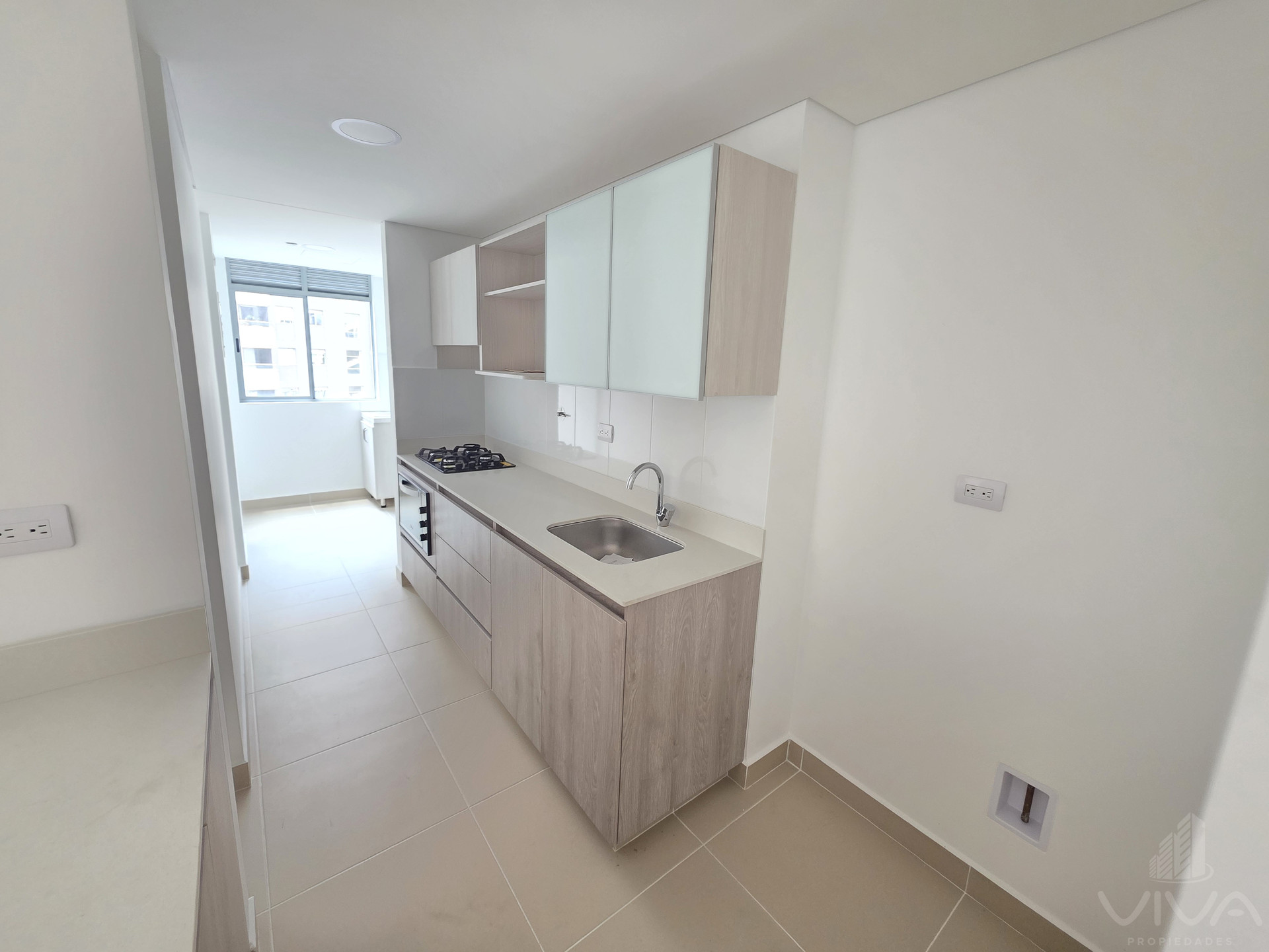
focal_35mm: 13
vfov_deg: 89.9
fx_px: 477
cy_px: 476
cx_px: 634
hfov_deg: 106.2
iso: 250
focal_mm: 2.2
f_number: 1.9
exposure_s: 1/60
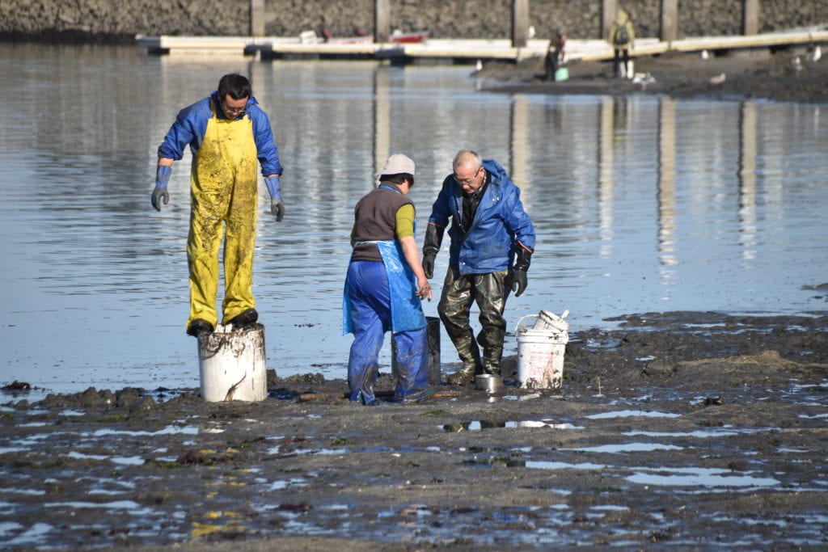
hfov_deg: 5.5
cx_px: 414
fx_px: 8626
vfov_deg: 3.7
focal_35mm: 375
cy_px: 276
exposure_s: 1/800
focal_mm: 250
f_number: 6.3
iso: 200
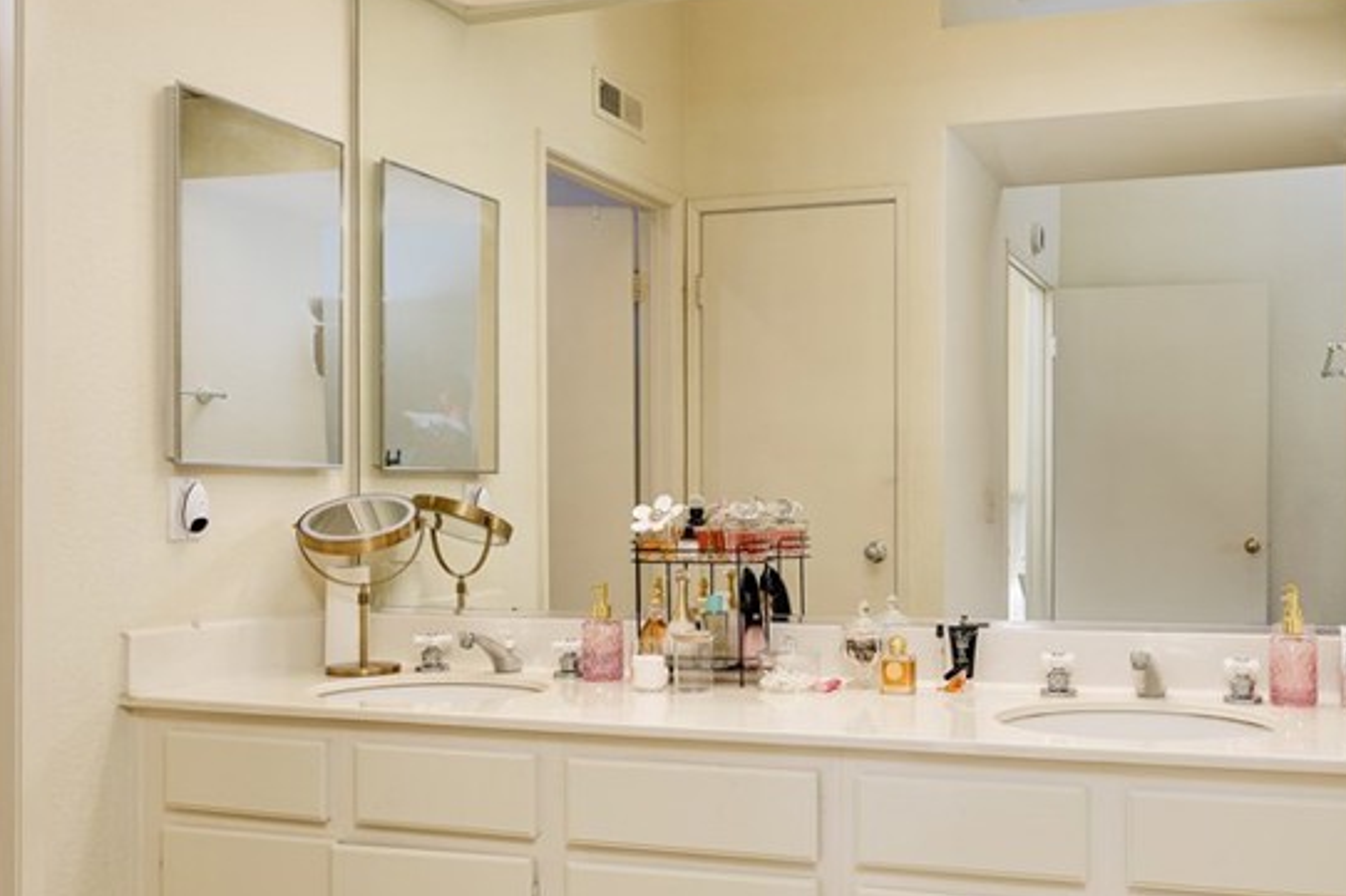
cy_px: 536
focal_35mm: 34
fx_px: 1271
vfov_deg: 38.7
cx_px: 926
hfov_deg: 54.4
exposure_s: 1/100
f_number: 8
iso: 400
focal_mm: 18
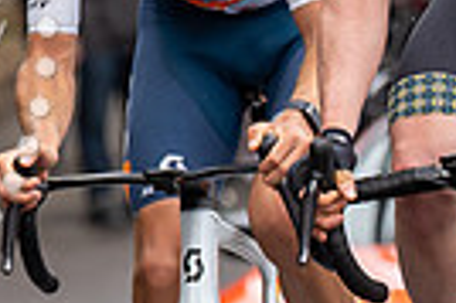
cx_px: 413
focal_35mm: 851
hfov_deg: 2.4
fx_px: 10766
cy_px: -471
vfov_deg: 1.6
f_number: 3.5
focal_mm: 125
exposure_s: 1/1000
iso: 320
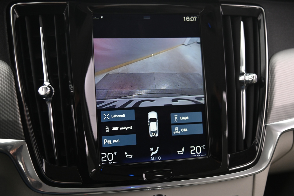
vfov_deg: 28.0
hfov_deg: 41.1
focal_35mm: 48
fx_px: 392
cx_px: 147
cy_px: 98
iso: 2000
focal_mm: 48
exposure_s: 1/15
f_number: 4
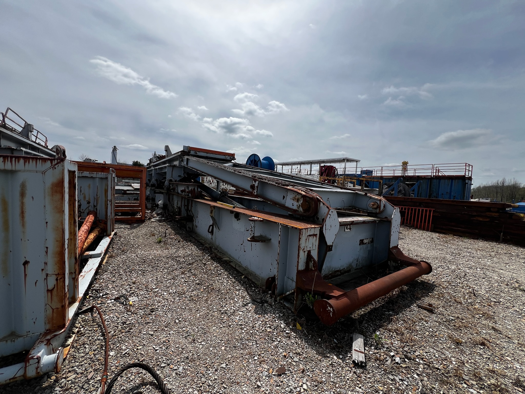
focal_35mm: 13
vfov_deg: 89.9
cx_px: 262
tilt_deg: -0.5
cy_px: 197
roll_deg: -2.8
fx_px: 197
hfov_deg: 106.2
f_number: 1.8
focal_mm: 1.57
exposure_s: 1/2421
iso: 32
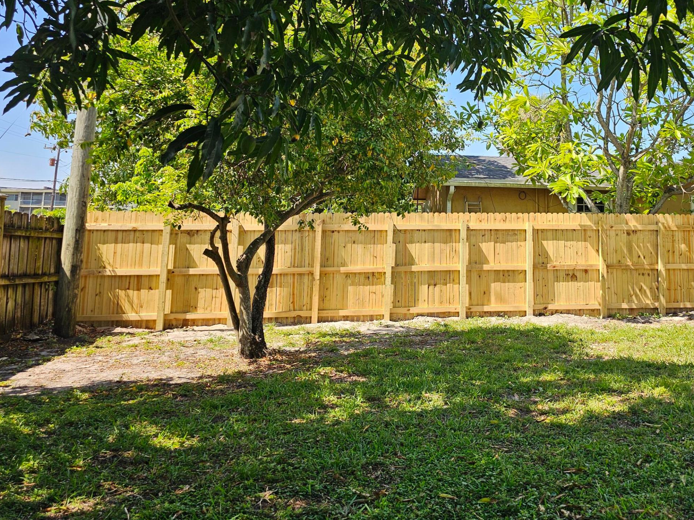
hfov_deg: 52.4
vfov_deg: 41.0
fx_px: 682
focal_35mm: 34
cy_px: 155
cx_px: 488
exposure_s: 1/227
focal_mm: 6.3
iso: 10
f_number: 1.7
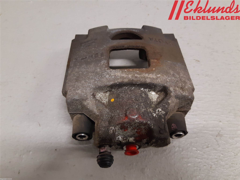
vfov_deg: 53.1
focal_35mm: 26
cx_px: 120
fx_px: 180
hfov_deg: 67.3
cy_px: 90
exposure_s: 1/50
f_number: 1.7
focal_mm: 3.93
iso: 200
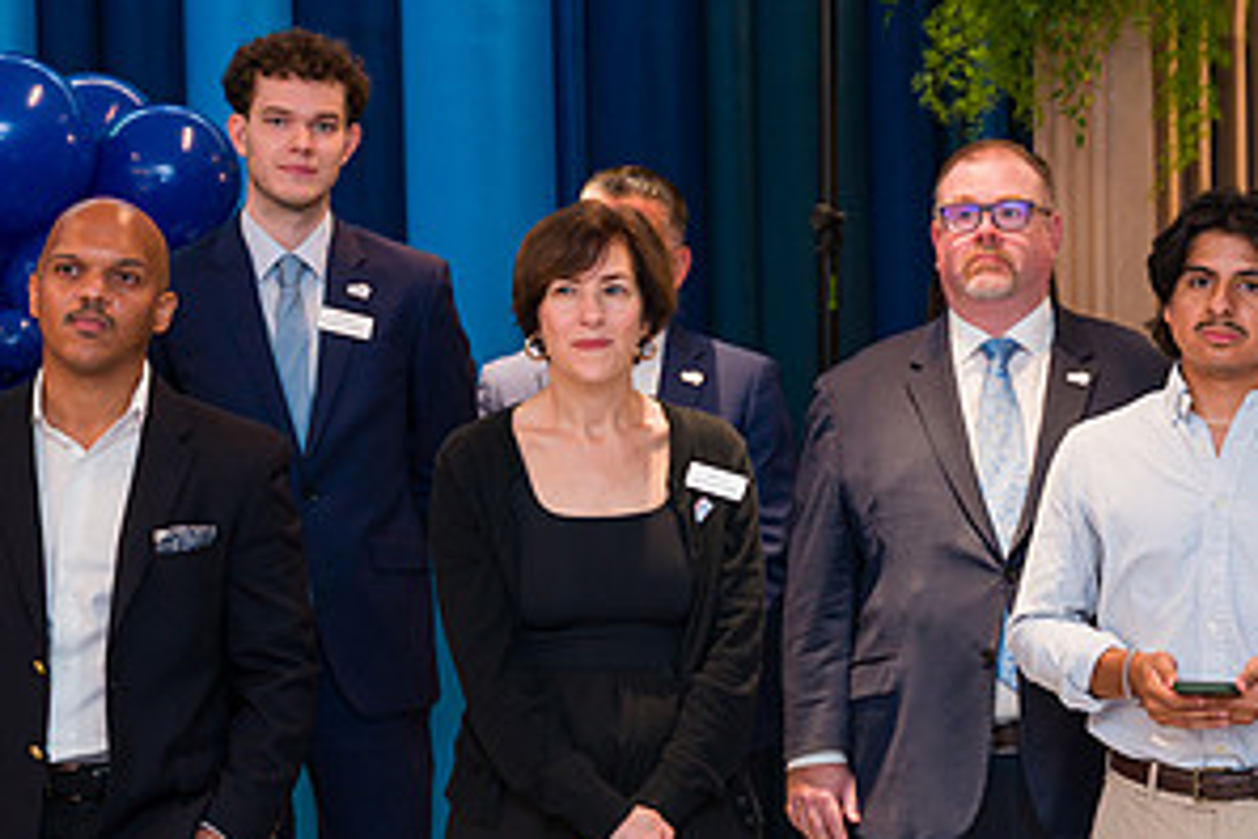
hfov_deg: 22.4
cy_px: 462
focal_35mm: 90
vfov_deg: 15.2
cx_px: 987
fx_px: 3145
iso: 640
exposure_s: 1/200
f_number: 3.5
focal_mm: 45
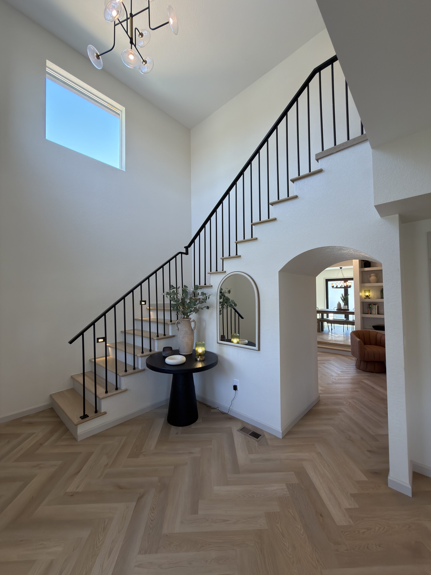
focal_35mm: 14
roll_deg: +1.1
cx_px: 216
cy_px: 288
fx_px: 232
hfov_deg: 85.7
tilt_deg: +1.8
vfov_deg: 102.1
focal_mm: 2.22
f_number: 2.2
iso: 50
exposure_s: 1/60
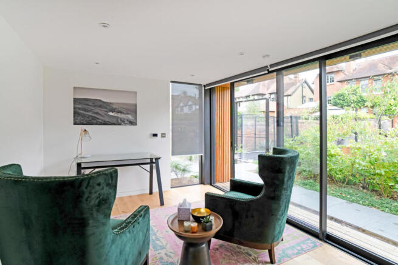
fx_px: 199
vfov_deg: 67.4
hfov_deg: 90.0
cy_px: 132
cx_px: 199
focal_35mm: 18
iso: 400
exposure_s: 1/60
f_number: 8
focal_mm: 18
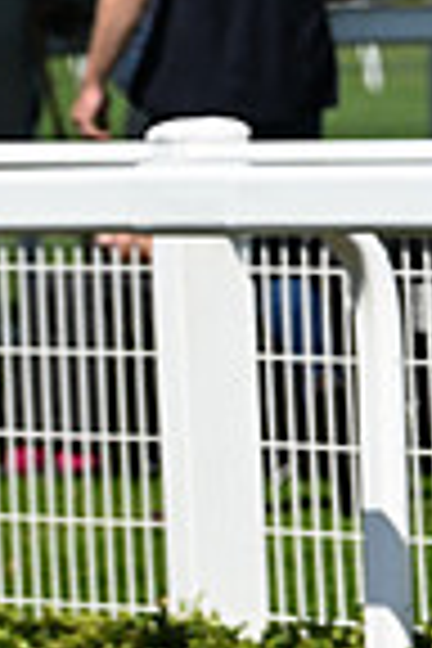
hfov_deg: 2.2
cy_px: -218
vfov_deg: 3.3
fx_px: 11249
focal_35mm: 625
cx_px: 1206
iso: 400
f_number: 5.6
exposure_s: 1/2500
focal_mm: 155
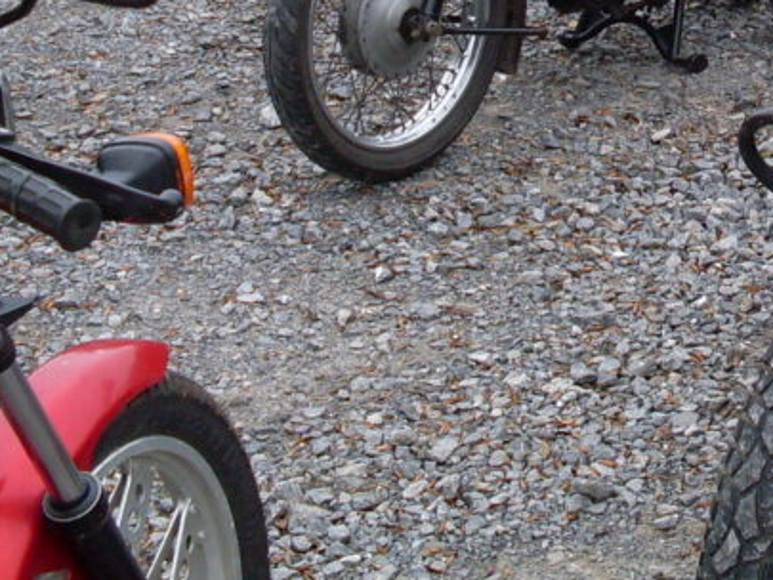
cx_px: 832
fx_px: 2144
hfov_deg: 19.6
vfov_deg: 14.8
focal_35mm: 96
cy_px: -141
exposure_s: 1/180
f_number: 2.8
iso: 80
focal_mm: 6.3
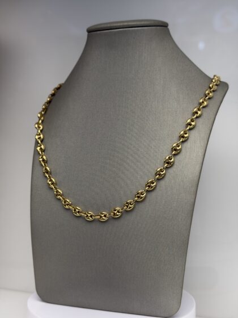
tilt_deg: -1.4
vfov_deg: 39.7
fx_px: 440
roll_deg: -1.0
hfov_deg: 30.3
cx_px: 119
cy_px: 159
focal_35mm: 48
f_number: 1.78
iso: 50
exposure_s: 1/174
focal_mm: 6.76
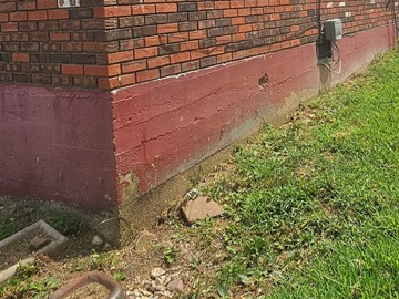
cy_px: 9
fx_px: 426
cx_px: 224
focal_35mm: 37
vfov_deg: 35.4
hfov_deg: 50.0
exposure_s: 1/2222
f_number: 2.2
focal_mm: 2.2
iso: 50
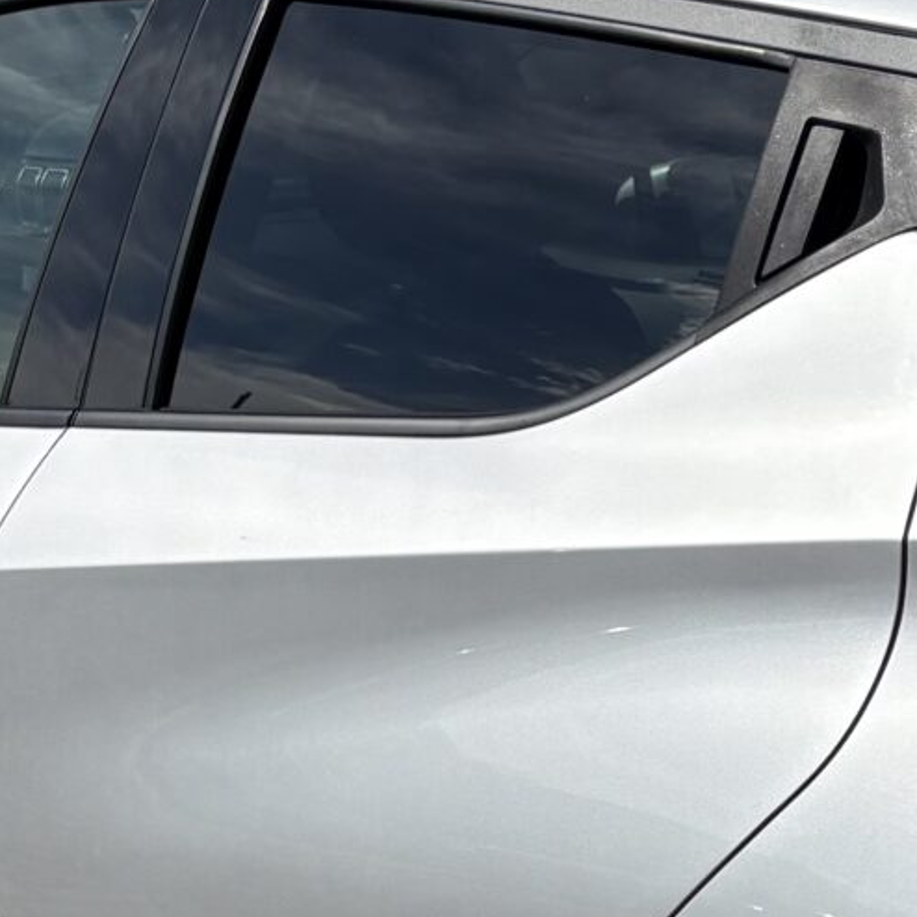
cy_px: 833
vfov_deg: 14.5
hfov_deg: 14.5
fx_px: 3567
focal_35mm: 119
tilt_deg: -14.7
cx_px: 798
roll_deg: +1.9
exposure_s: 1/6993
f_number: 1.6
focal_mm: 5.96
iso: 50
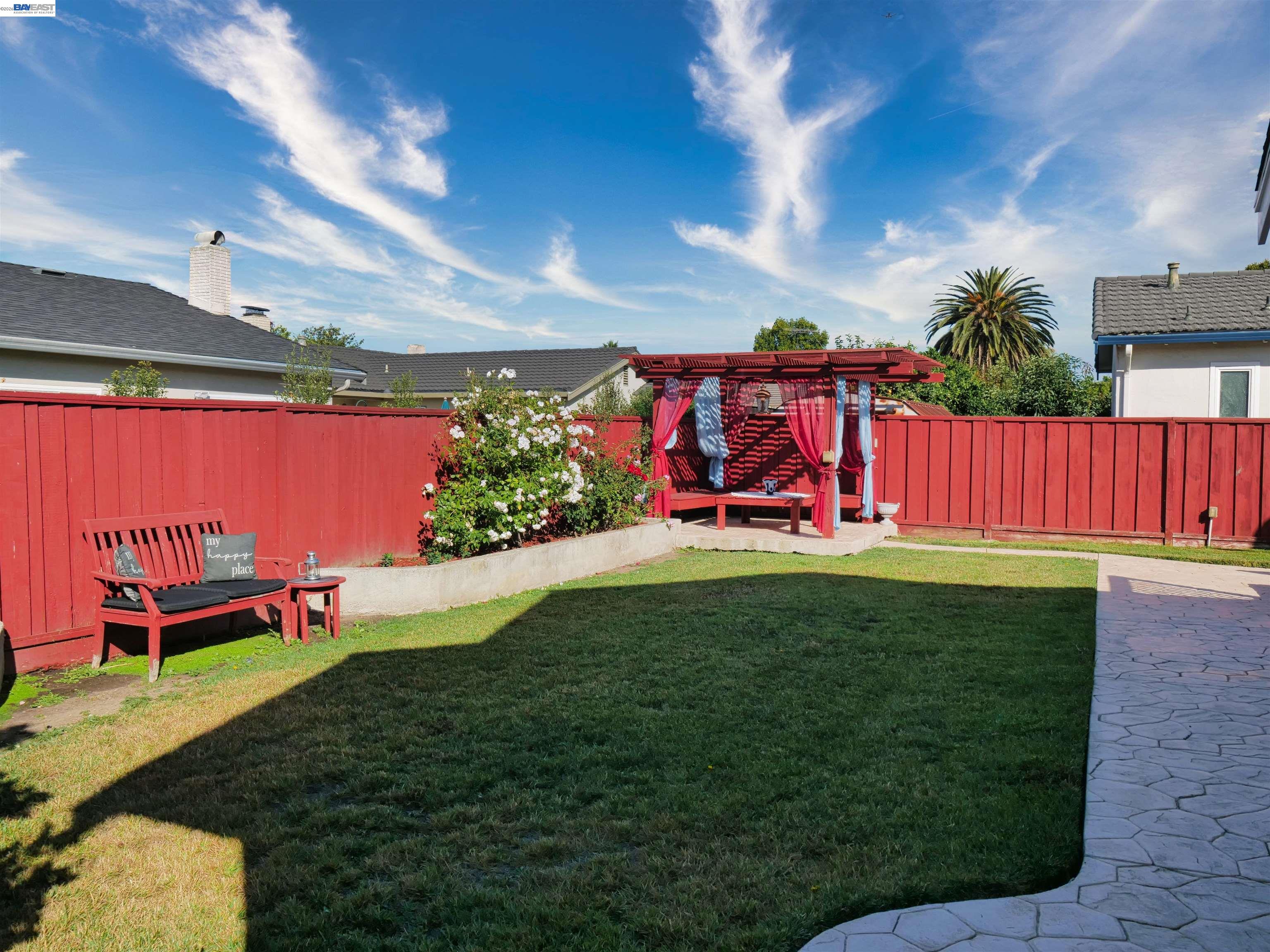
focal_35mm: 28
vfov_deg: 49.7
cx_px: 635
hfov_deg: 63.4
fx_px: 1027
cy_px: 476
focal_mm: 14
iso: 100
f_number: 7.1
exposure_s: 1/400
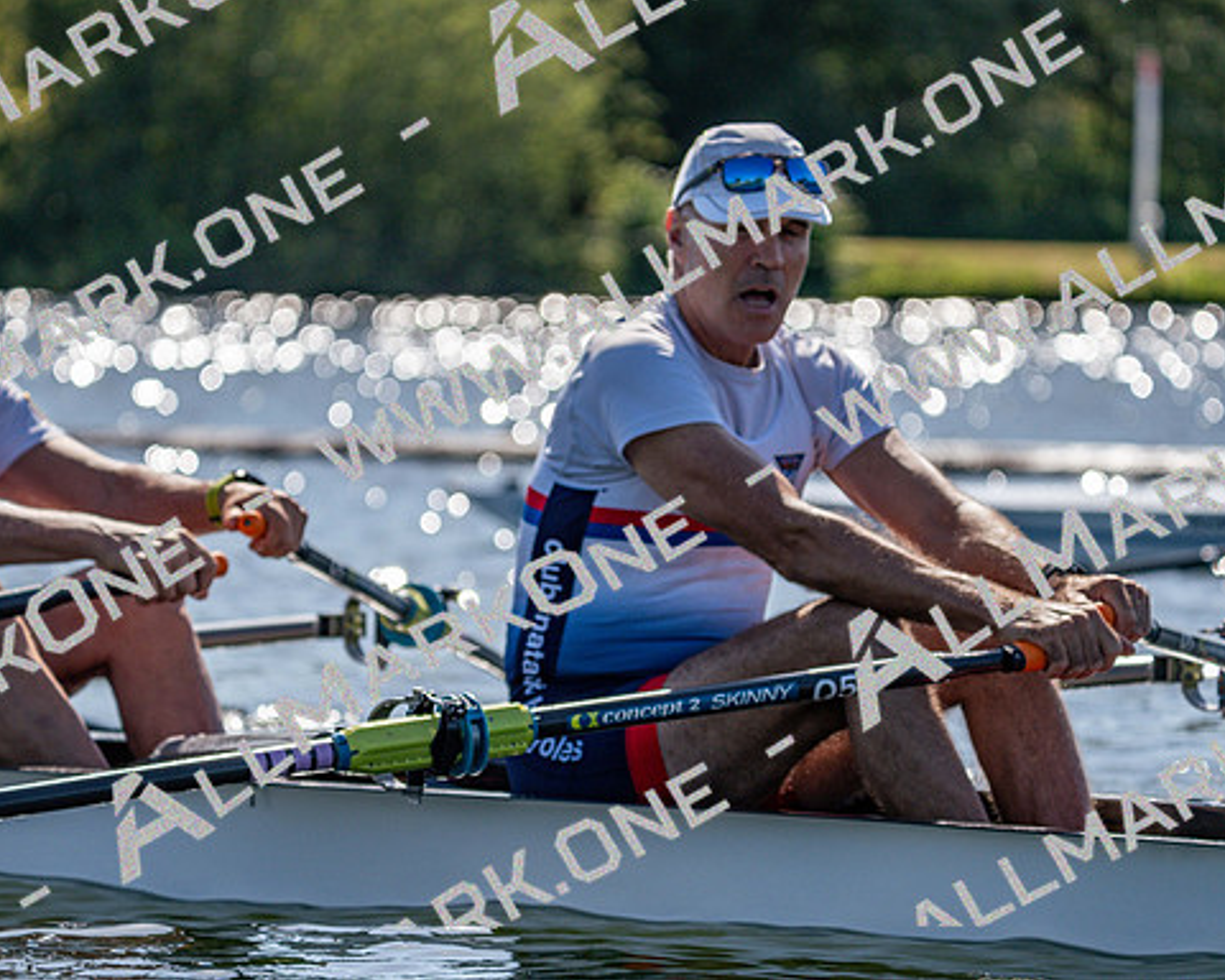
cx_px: 630
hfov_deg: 8.4
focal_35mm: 229
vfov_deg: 6.8
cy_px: 489
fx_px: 8302
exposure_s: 1/2000
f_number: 5.6
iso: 200
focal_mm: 202
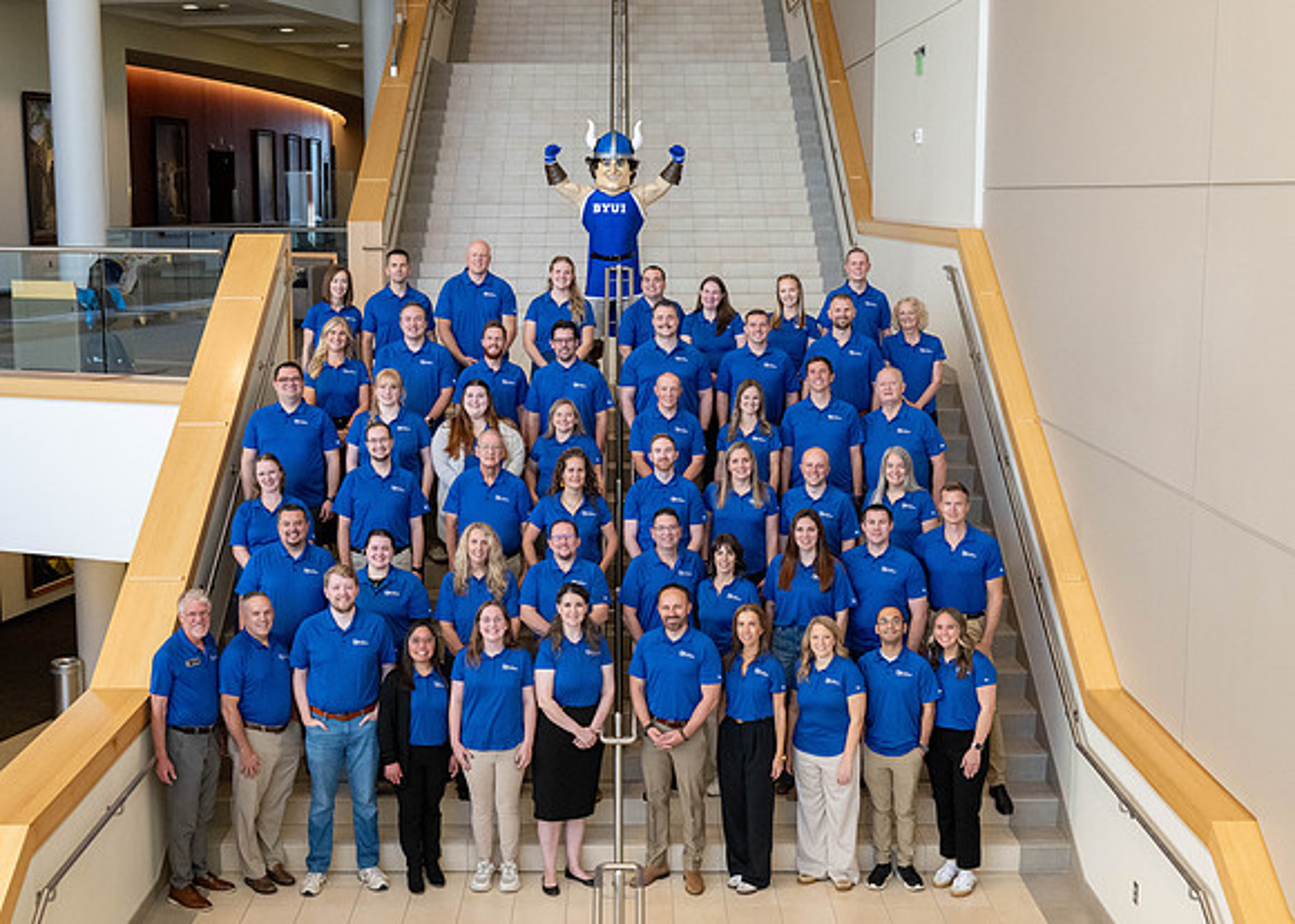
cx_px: 611
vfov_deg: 28.9
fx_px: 1792
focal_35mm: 49
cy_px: 453
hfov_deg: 39.7
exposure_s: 1/160
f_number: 8
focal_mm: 44
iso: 2000
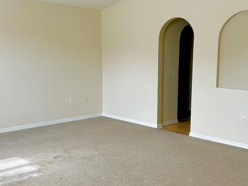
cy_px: 91
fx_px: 301
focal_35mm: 42
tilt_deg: -7.0
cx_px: 141
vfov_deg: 34.4
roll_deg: -0.4
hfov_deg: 44.7
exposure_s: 1/130
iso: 32
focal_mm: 5.7
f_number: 1.5
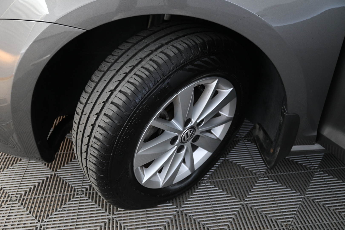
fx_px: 287
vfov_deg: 43.6
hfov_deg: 61.9
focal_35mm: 30
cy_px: 115
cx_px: 172
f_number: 3.8
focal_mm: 20
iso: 800
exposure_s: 1/30
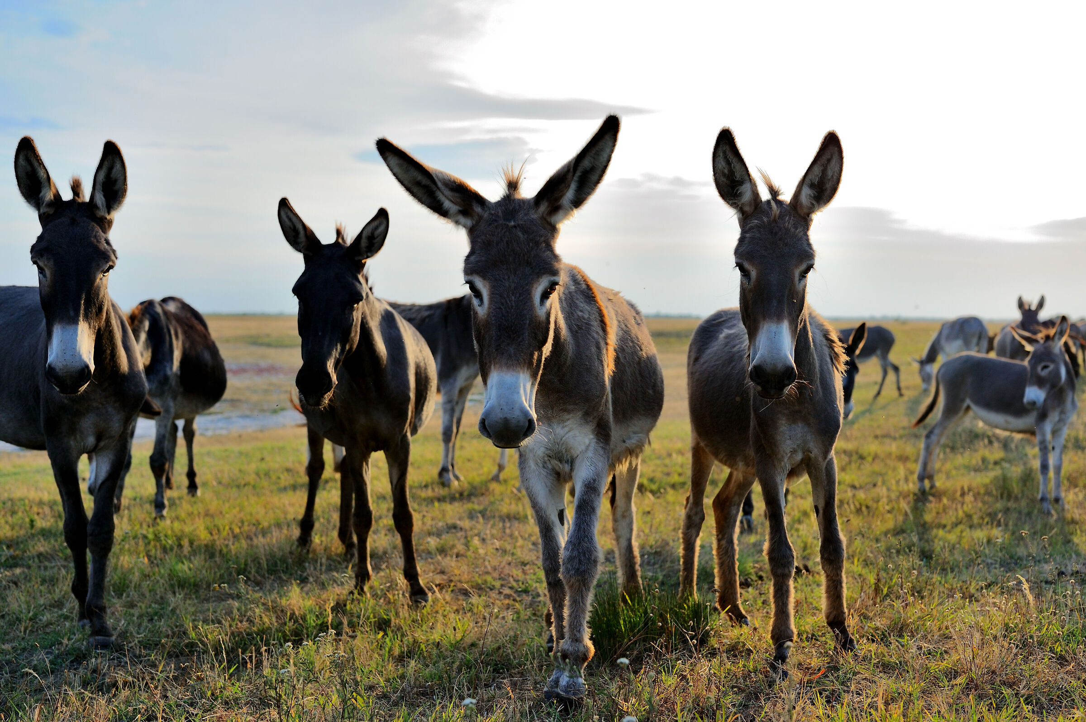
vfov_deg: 37.8
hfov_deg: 54.5
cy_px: 361
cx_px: 543
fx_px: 1055
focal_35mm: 35
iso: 400
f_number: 2.8
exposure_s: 1/2500
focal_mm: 35
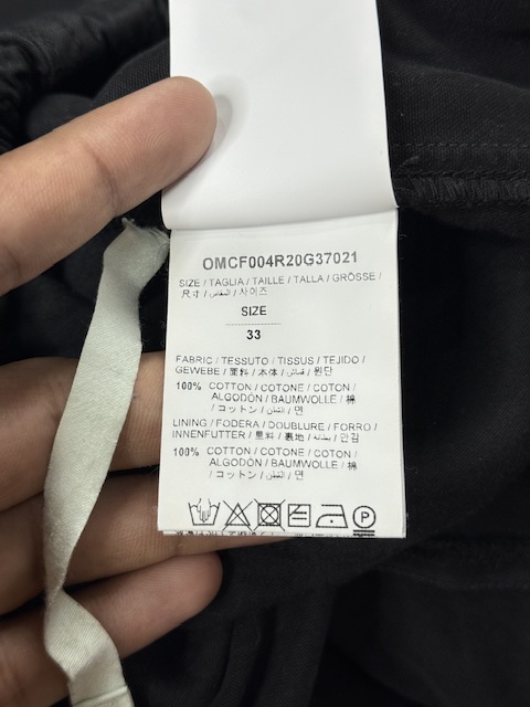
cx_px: 265
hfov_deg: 30.3
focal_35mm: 48
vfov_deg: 39.7
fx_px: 980
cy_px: 354
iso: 50
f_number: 1.78
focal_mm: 6.76
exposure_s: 1/121
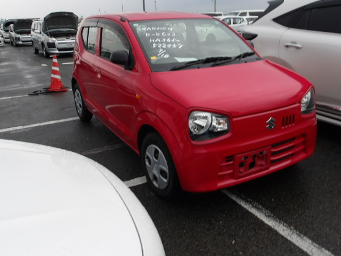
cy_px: 118
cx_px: 185
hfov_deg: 58.3
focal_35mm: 31
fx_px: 305
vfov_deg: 45.4
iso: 104
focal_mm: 4.9
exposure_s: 1/60
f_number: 10.4
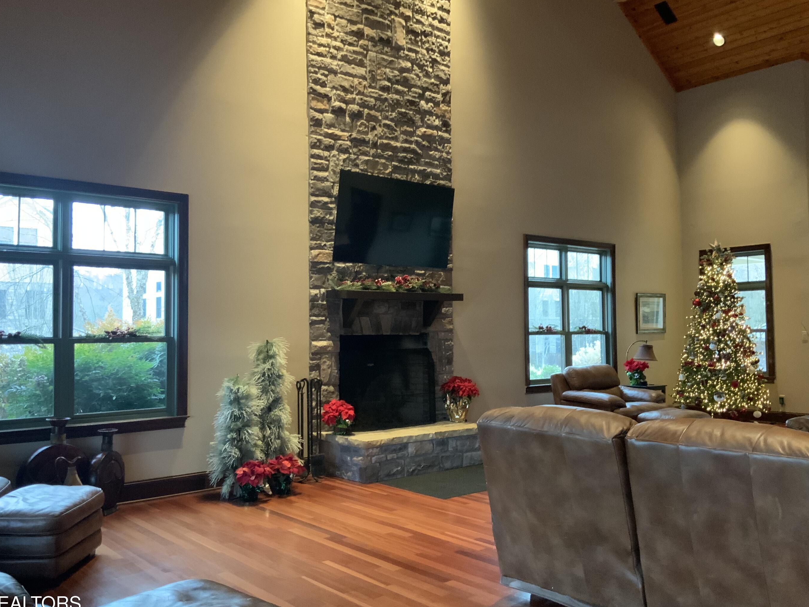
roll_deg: +0.8
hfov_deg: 56.8
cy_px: 299
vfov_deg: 44.2
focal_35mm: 32
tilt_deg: +3.9
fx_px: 748
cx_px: 386
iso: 250
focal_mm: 3
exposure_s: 1/40
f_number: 1.8
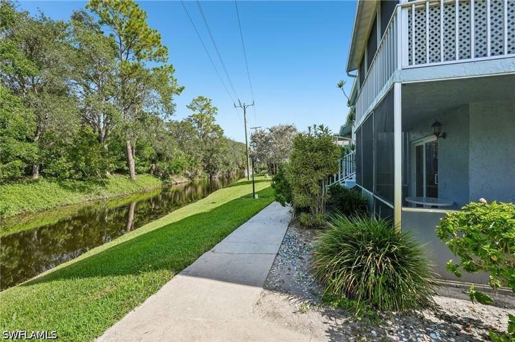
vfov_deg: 72.0
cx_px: 258
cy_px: 171
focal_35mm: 16
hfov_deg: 95.0
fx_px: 236
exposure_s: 1/500
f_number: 8
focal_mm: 16.5
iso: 400
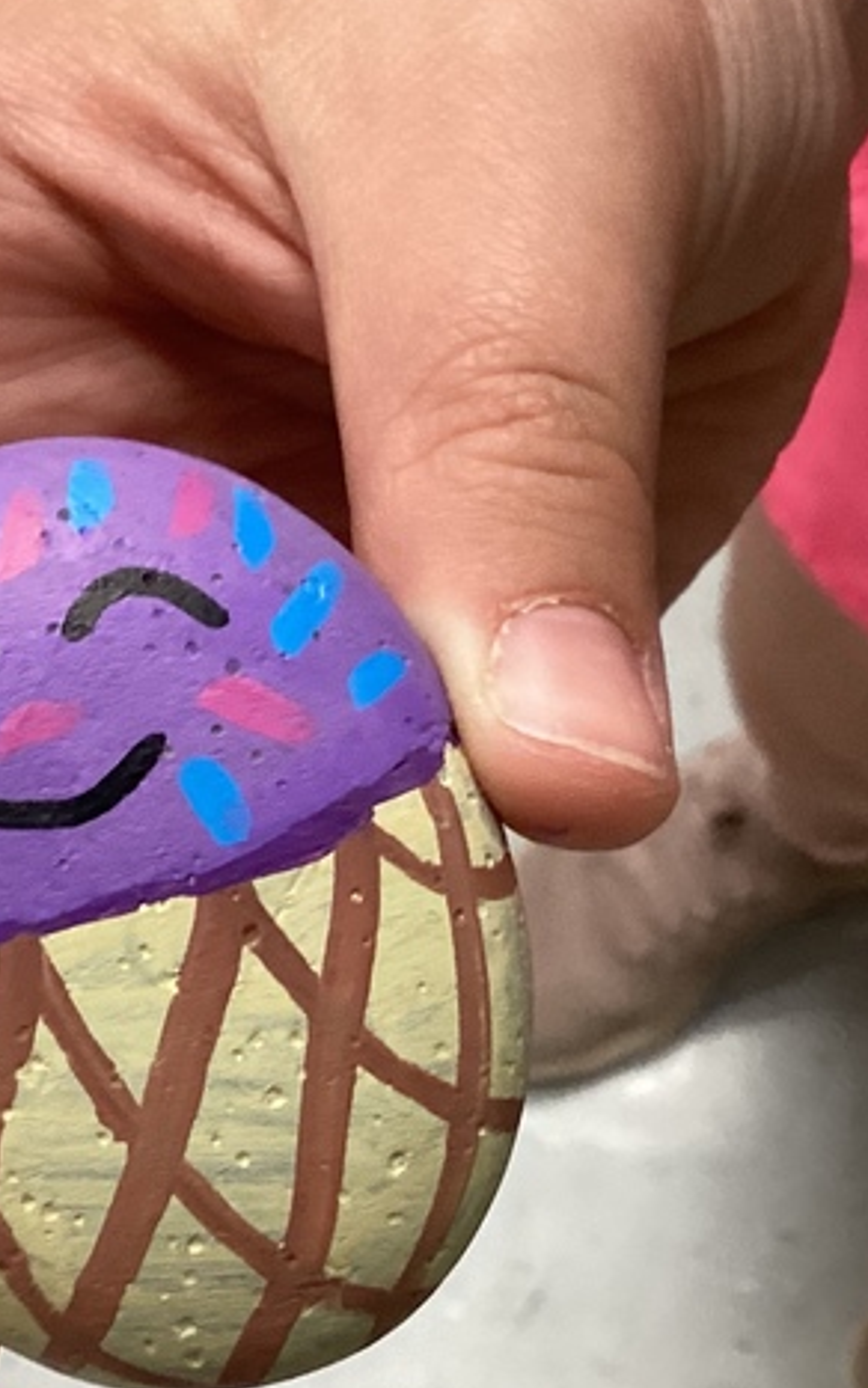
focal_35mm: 72
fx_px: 2724
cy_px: 907
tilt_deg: -69.2
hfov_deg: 18.1
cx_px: 407
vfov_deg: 28.4
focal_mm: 3.3
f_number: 2.4
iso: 250
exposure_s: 1/60
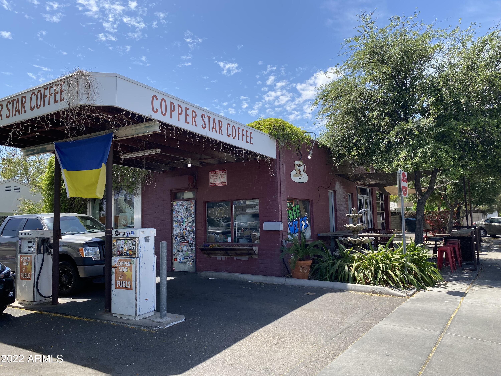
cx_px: 250
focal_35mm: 26
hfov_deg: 67.3
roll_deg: +1.4
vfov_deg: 53.1
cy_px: 188
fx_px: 376
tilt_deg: +5.9
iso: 32
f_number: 1.8
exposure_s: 1/1754
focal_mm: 4.25
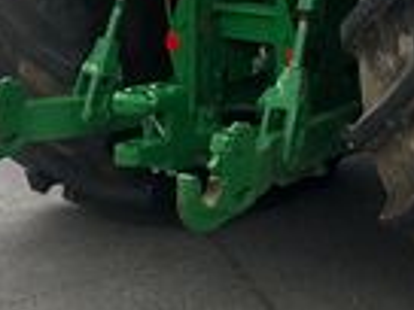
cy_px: -201
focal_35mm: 113
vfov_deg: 12.3
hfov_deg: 16.7
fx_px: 1351
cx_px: 482
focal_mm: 3.99
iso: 20
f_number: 1.8
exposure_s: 1/889
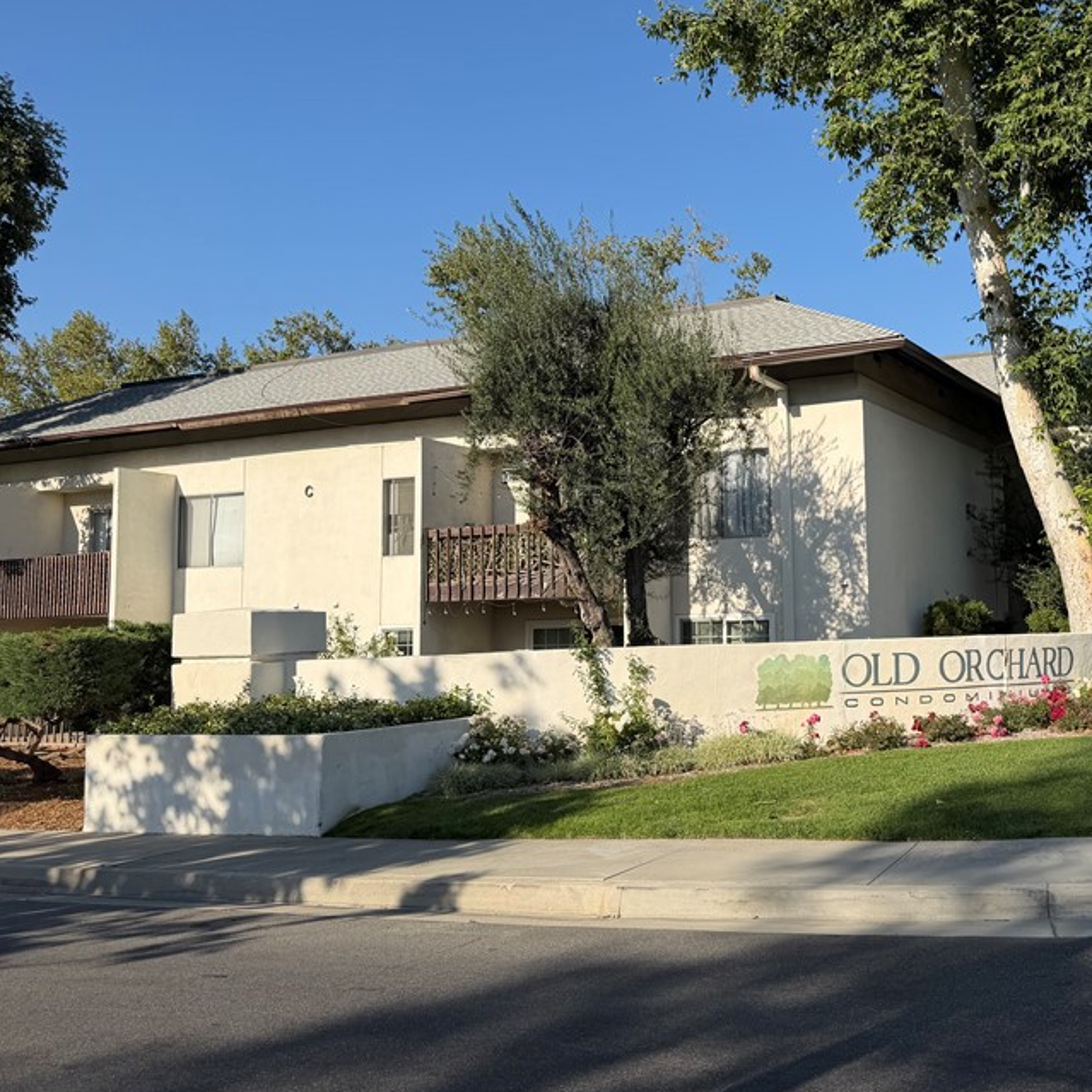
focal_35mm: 34
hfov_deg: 46.7
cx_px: 819
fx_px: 1213
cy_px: 509
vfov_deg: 48.4
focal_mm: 6.76
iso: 80
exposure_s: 1/3953
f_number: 1.78
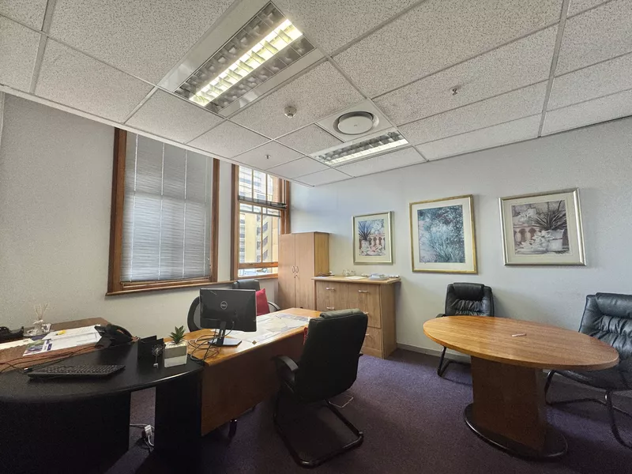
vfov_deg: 85.7
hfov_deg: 102.1
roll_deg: +0.6
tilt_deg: +2.8
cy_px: 237
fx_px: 256
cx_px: 316
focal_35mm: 14
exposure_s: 1/100
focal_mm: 2.22
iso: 125
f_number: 2.2
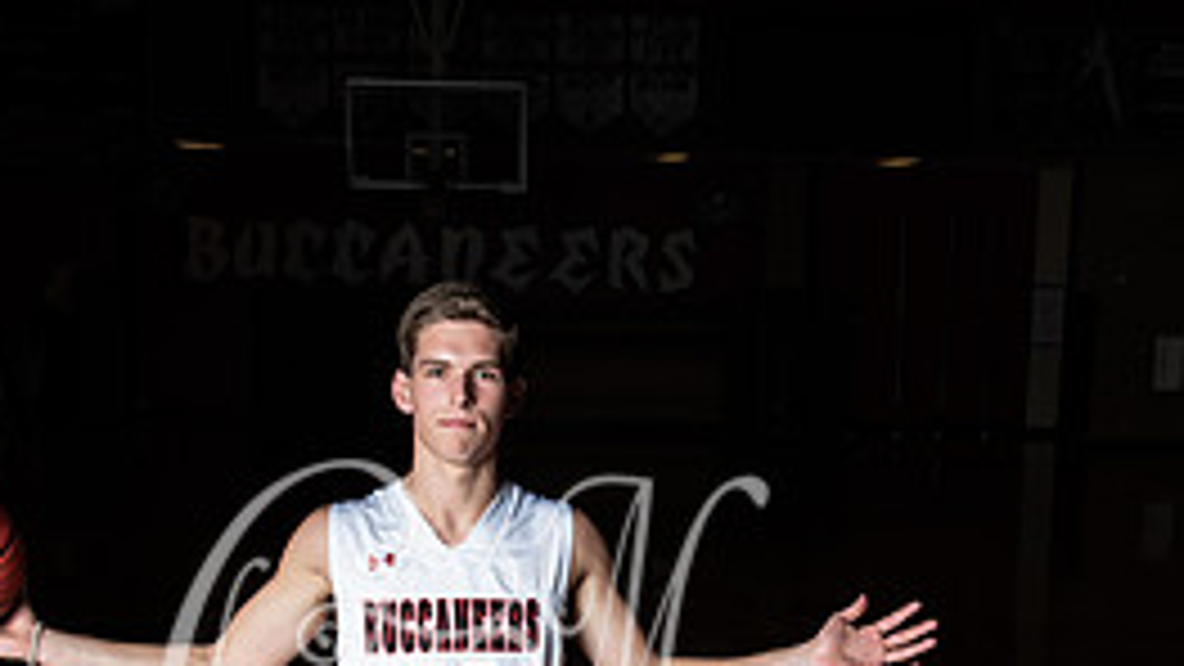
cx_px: 540
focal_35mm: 68
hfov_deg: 31.0
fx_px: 2135
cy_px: 616
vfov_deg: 17.4
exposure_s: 1/200
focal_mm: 38
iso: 320
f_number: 14
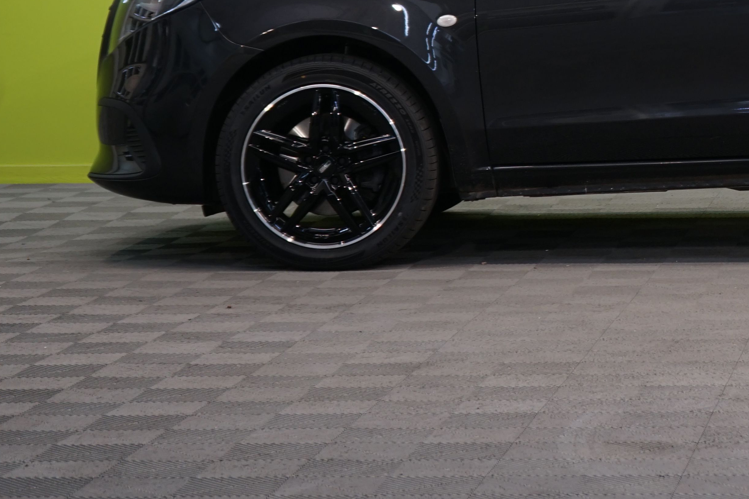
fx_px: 3100
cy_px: -43
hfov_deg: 13.4
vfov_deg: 9.1
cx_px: 906
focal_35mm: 149
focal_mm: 61
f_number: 5.6
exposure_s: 1/30
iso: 400
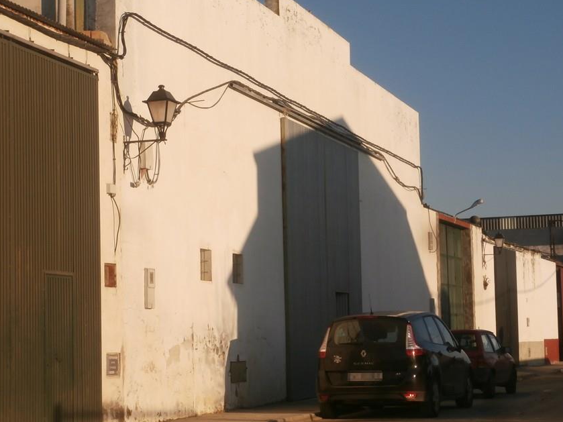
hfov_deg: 23.5
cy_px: 187
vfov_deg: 17.8
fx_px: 1350
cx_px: 250
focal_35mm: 83
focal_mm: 12.1
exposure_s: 1/800
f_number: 4.7
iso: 100
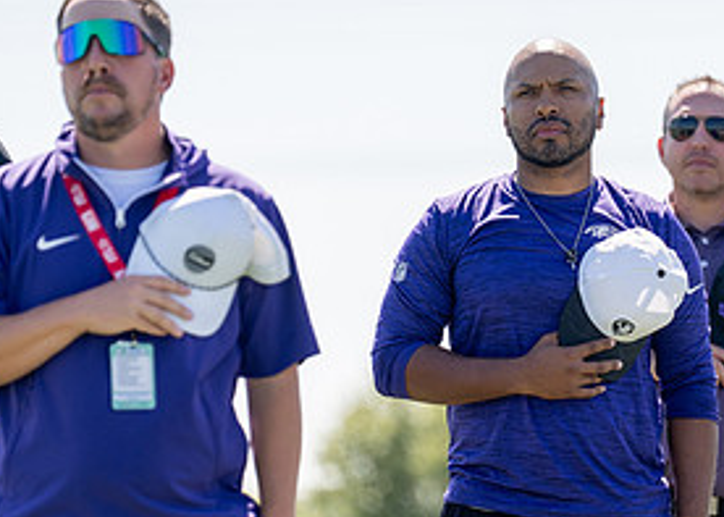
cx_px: 563
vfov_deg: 3.3
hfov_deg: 4.7
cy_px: 264
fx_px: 8901
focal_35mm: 433
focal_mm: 168
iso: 125
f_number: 2.8
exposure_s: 1/1600
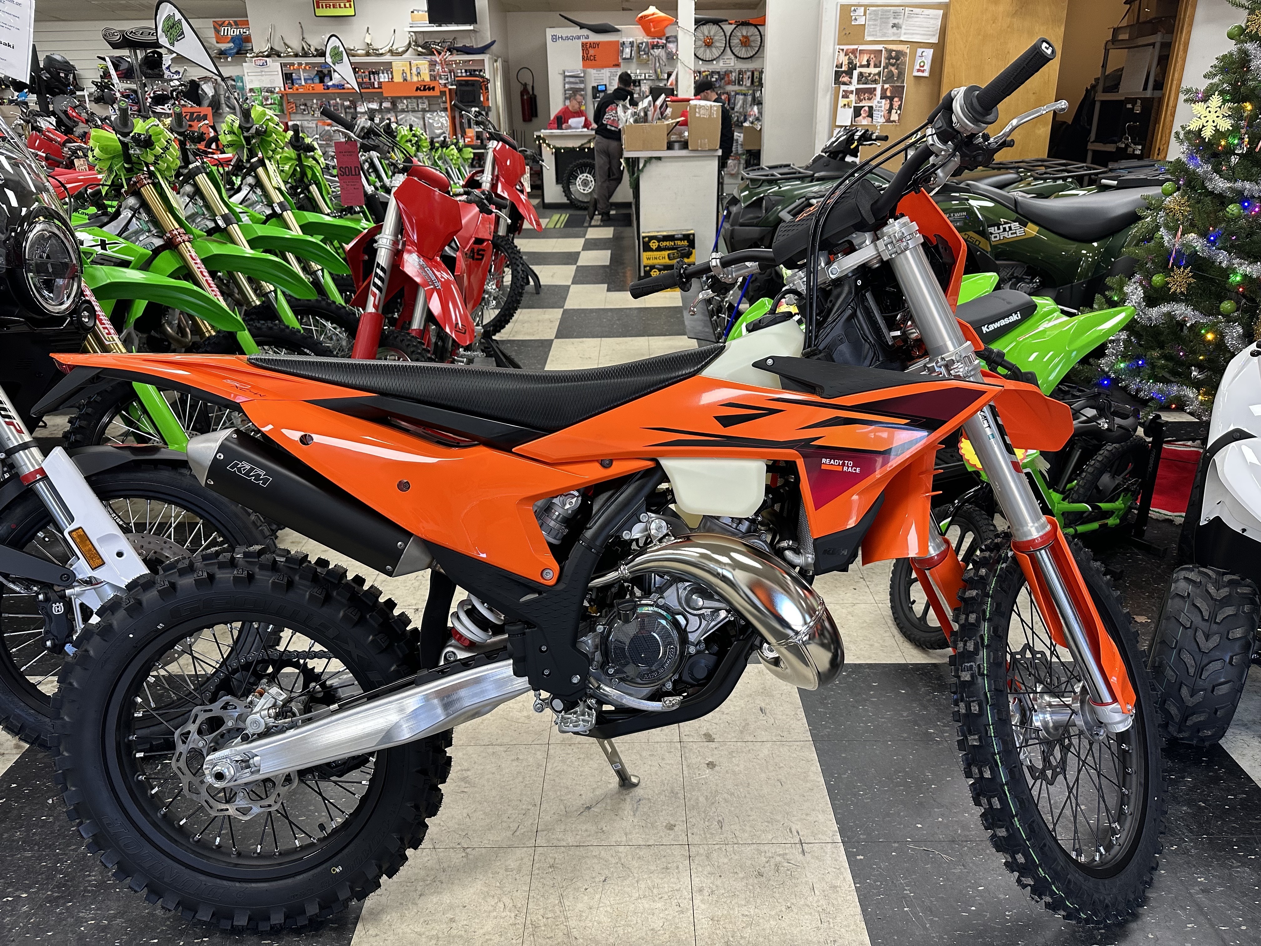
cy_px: 473
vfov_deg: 56.8
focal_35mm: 24
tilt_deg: -22.4
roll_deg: +0.6
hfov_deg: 71.6
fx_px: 874
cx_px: 630
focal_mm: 6.86
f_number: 1.78
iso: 200
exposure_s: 1/120
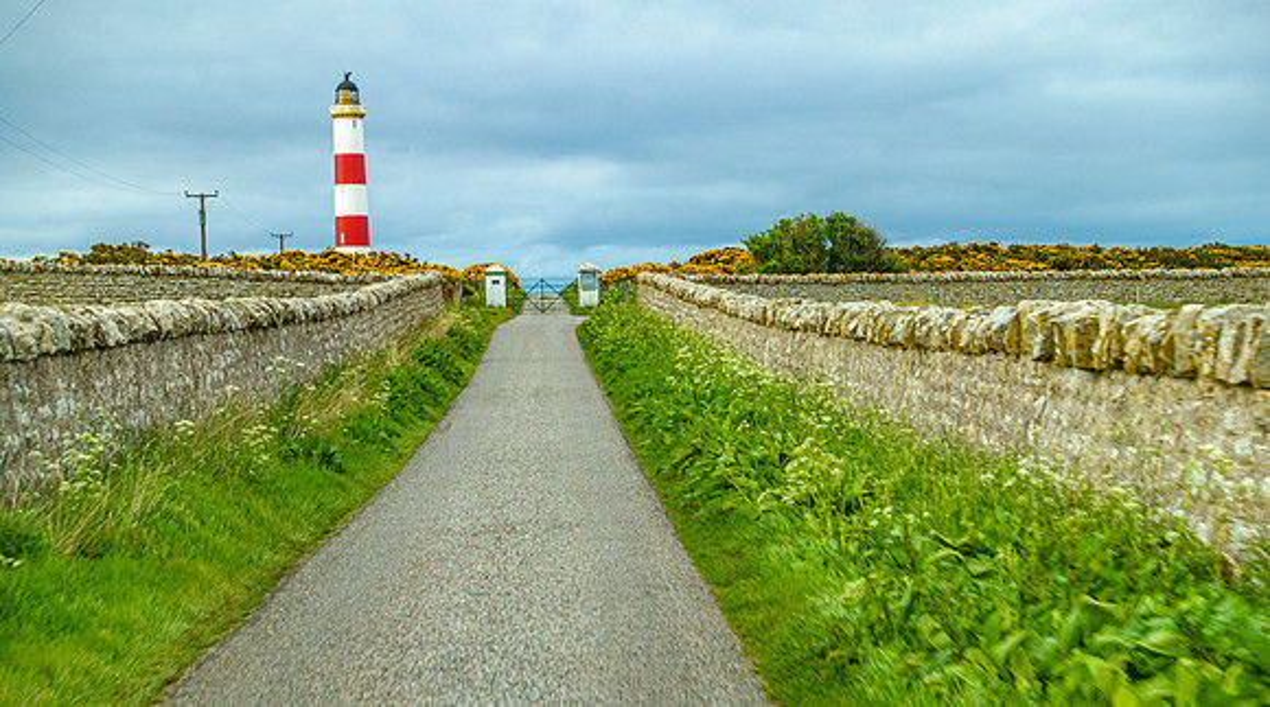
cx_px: 635
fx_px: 2294
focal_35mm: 68
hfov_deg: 31.0
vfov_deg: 17.5
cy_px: 424
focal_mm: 23.9
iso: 250
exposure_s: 1/80
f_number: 7.1
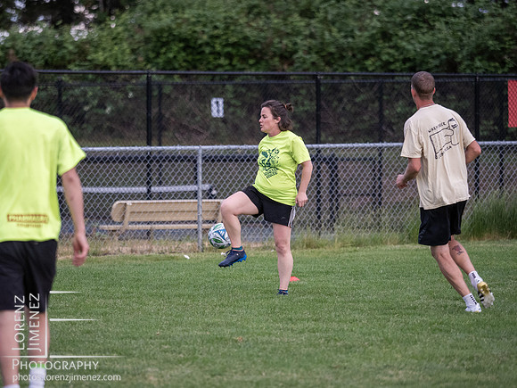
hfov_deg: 6.6
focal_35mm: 300
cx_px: 258
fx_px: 4481
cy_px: 194
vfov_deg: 5.0
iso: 1600
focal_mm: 150
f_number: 2.8
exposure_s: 1/800
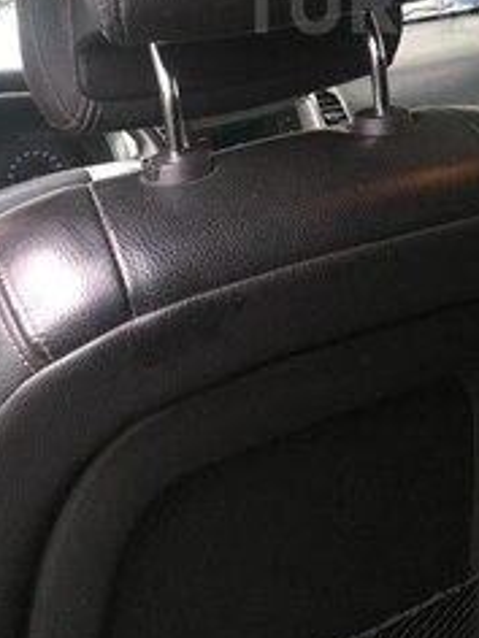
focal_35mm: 61
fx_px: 1125
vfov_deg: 29.6
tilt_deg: -4.9
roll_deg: +7.3
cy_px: 3
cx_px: 447
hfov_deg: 23.3
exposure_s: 1/33
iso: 200
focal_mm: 4.15
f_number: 2.2
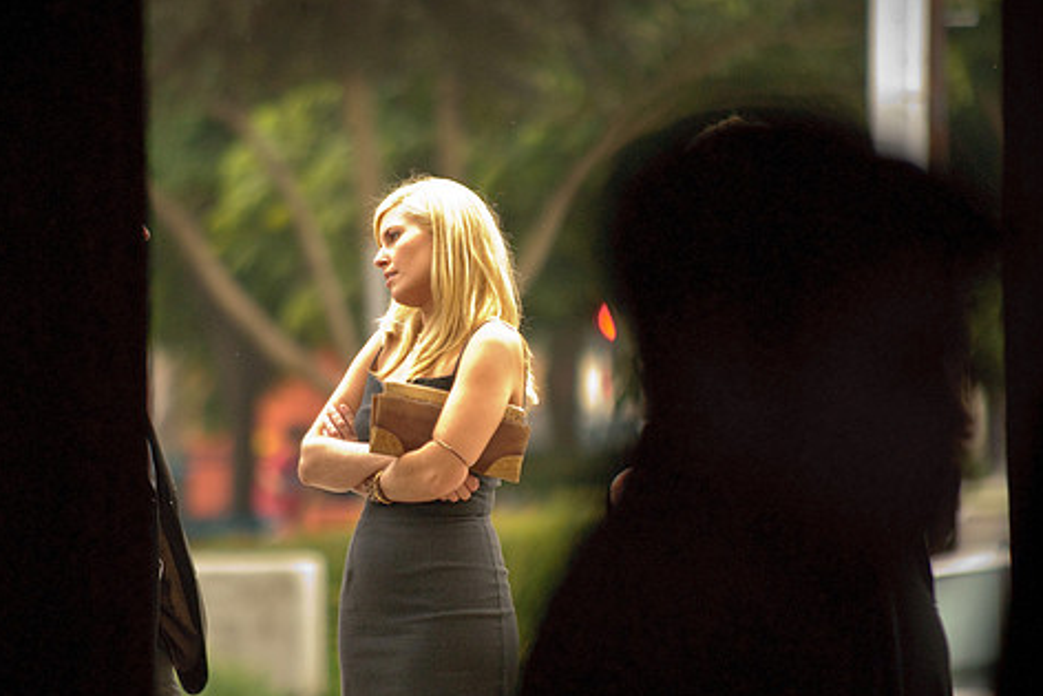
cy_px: 391
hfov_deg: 5.6
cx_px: 453
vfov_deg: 3.7
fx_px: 10693
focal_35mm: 369
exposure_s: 1/320
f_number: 2.8
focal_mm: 200
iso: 1250
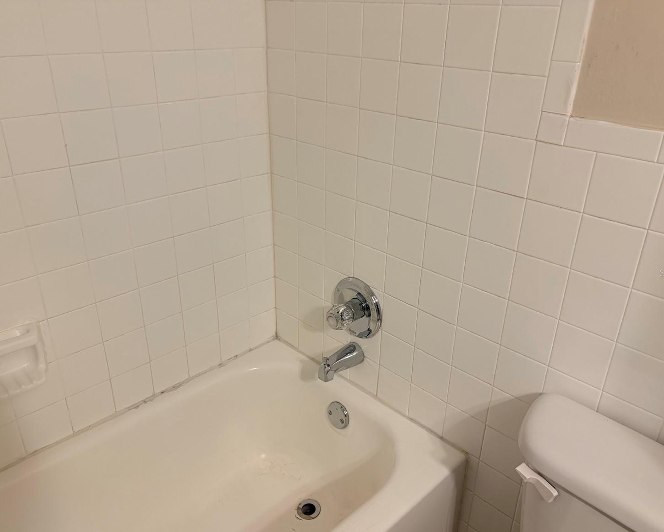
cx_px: 337
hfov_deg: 62.2
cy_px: 272
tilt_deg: -25.0
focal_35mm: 28
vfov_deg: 51.5
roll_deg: -2.0
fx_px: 550
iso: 160
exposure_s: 1/60
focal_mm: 5.96
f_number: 1.6
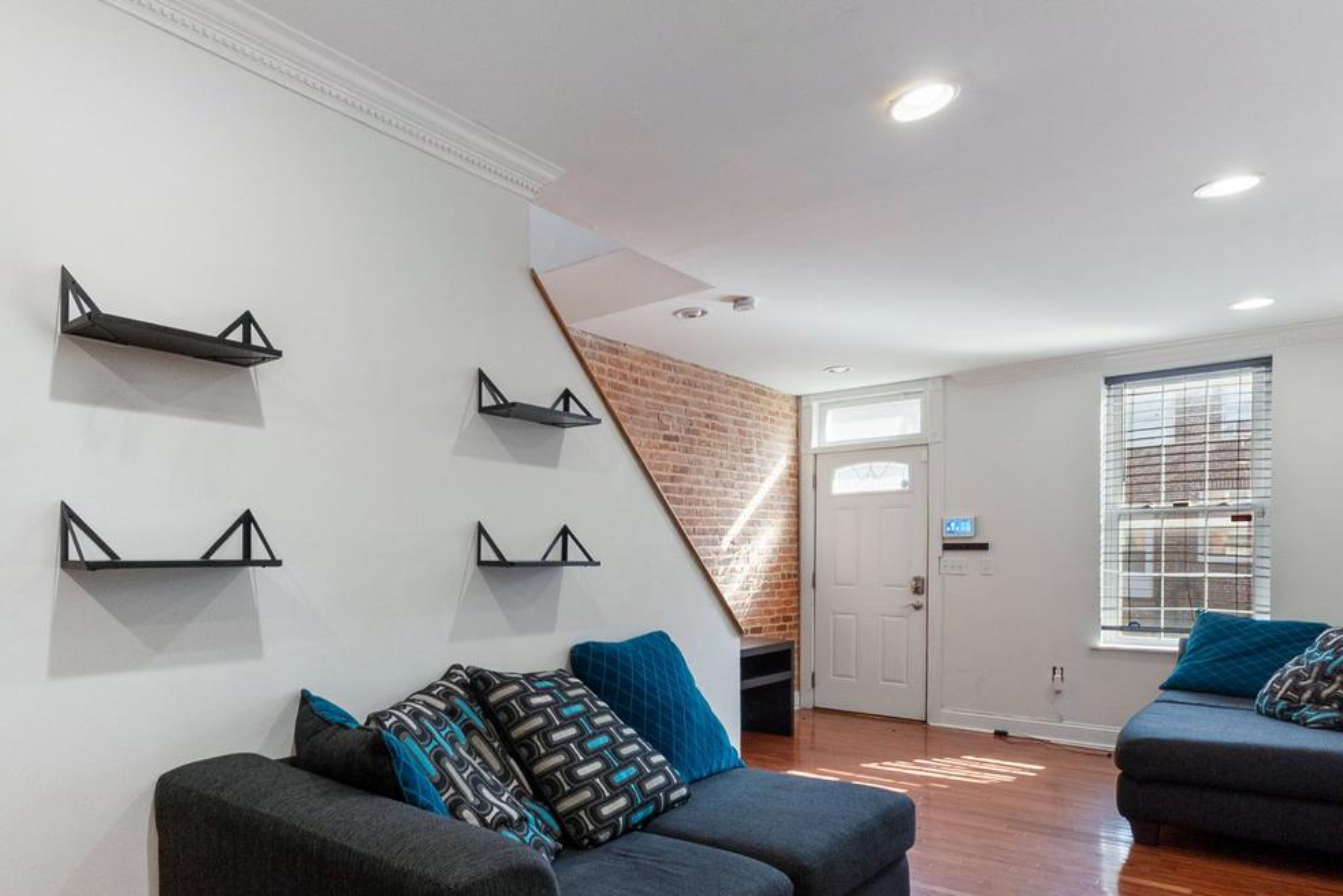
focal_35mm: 22
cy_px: 613
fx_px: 821
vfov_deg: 55.8
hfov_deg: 76.3
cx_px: 457
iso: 1000
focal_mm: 10
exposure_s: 1/30
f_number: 8
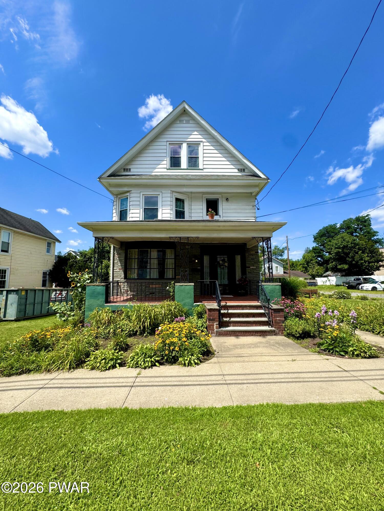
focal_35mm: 14
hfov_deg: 85.7
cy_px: 256
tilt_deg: +4.8
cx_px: 192
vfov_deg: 102.1
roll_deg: -0.7
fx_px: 207
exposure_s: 1/1477
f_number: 2.2
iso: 40
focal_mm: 2.22
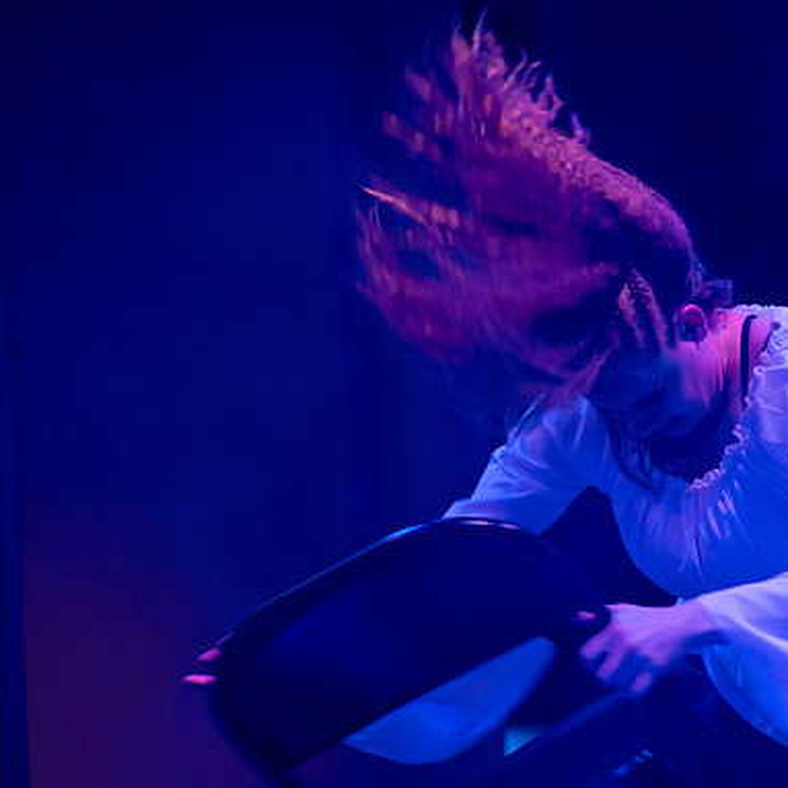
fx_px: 5640
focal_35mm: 219
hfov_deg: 7.9
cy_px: 441
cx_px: 807
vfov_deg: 8.0
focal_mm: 120
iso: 3200
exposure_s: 1/160
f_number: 4
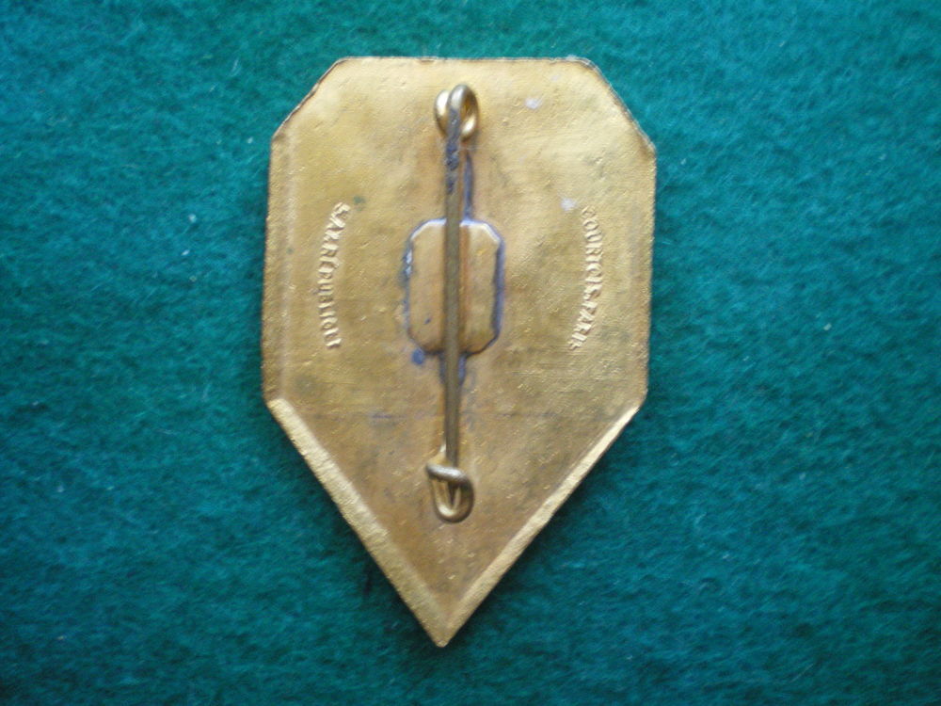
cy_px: 353
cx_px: 470
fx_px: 1033
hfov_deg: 49.0
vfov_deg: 37.7
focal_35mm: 38
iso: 400
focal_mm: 6.3
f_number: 3.1
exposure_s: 1/13
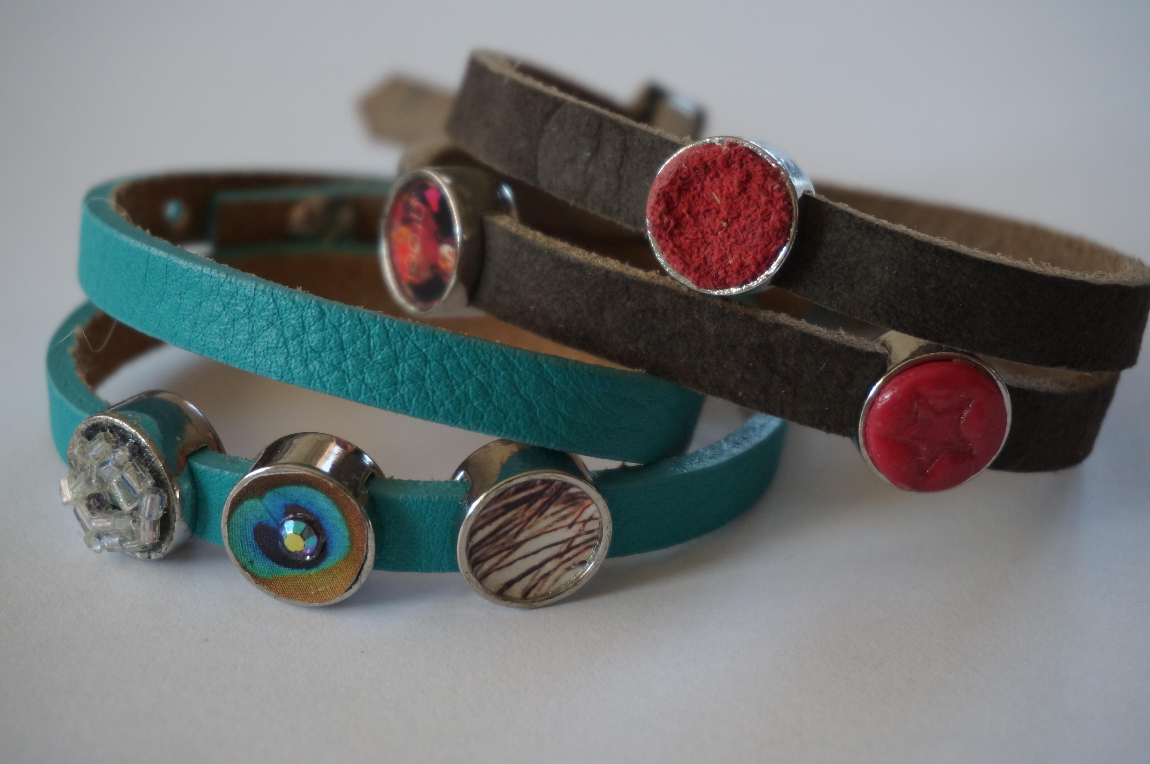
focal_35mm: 74
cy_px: 382
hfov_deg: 27.6
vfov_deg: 18.5
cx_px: 575
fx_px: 2345
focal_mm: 49
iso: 640
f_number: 5.6
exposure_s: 1/80
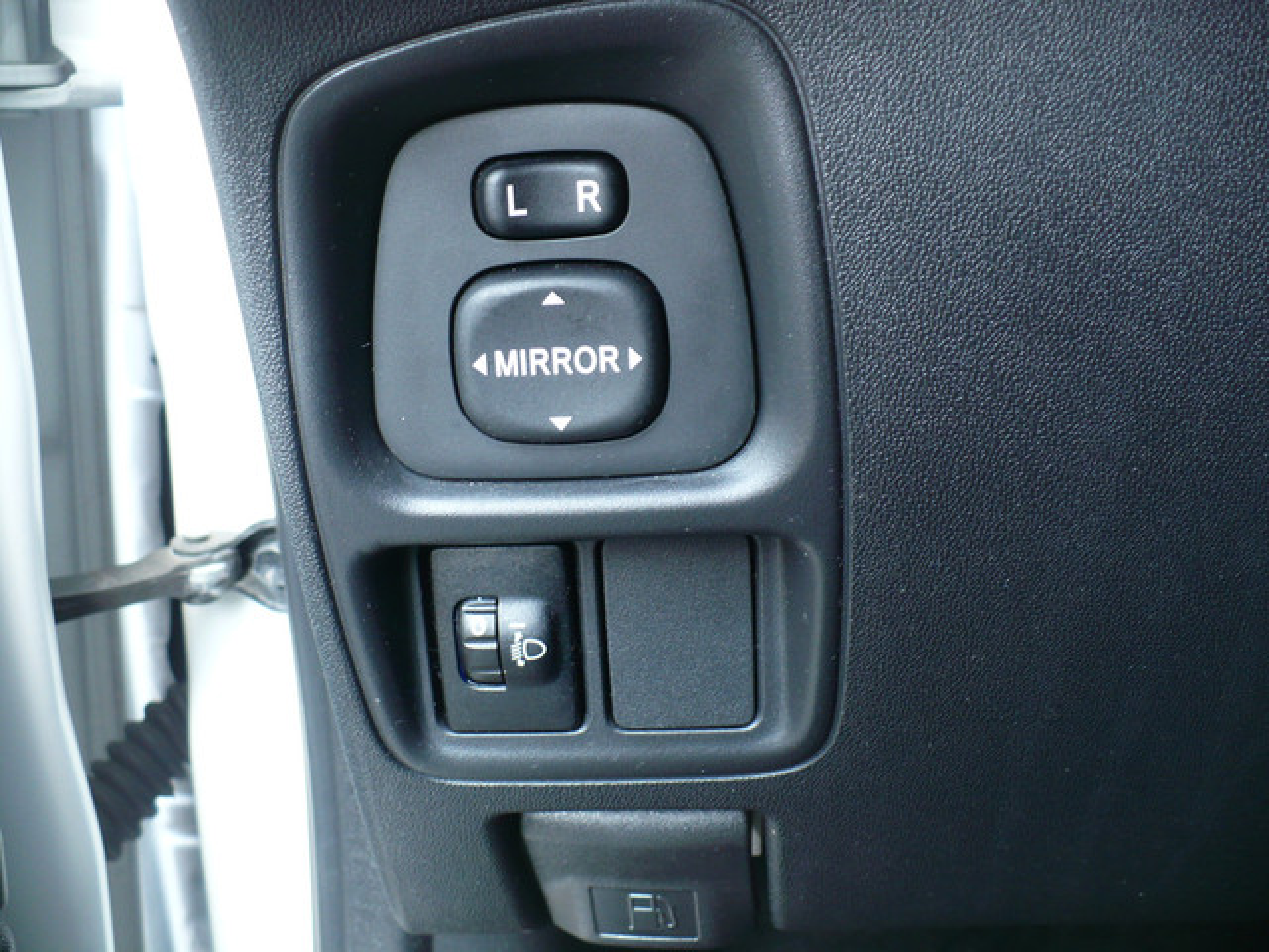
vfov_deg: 38.7
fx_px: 1356
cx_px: 634
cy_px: 476
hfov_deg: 50.1
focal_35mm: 37
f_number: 2.8
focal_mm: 6.1
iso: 160
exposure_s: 1/30
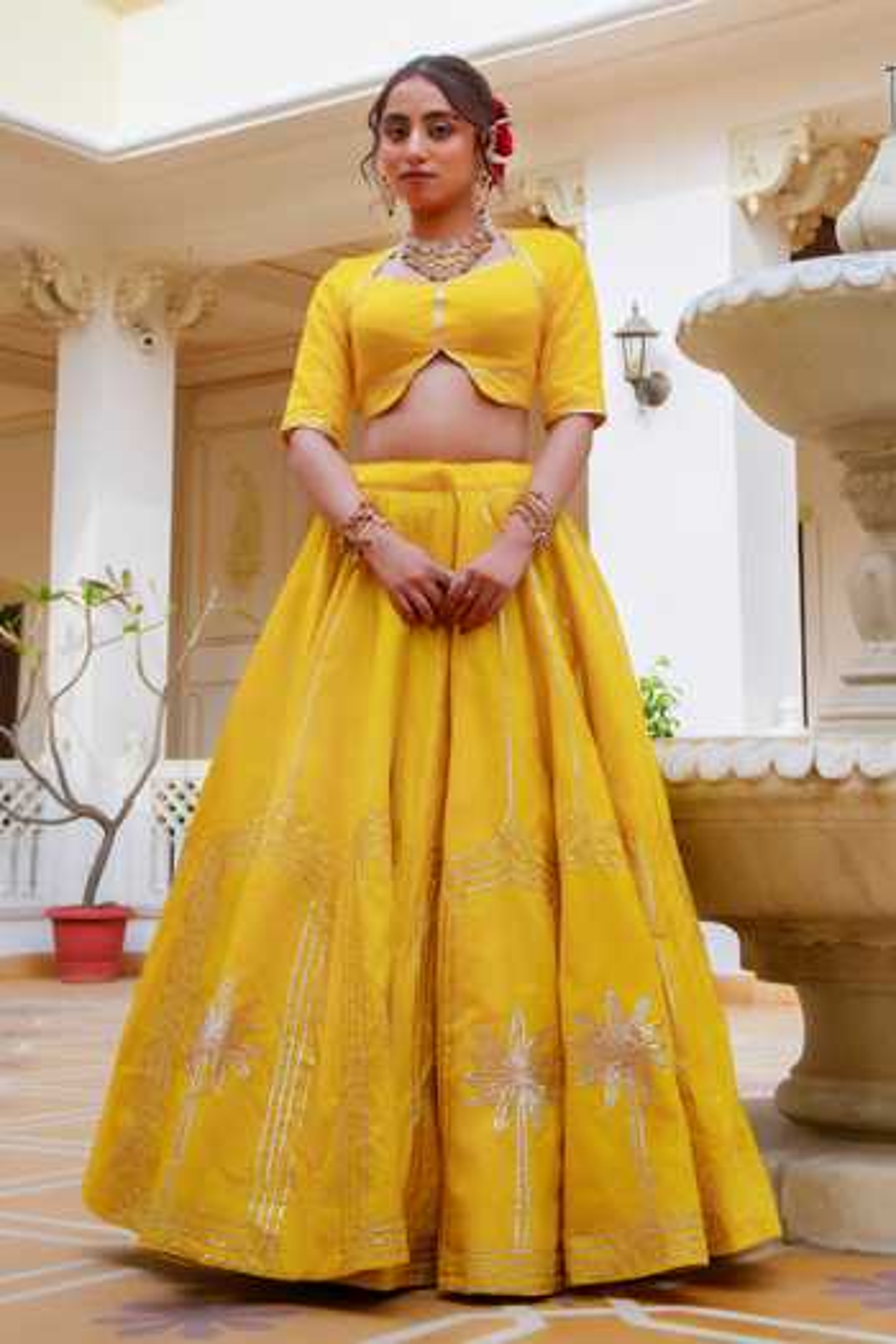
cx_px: 448
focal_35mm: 36
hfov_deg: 36.9
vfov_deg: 53.1
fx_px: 1344
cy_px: 672
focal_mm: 36
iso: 100
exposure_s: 1/160
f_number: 8
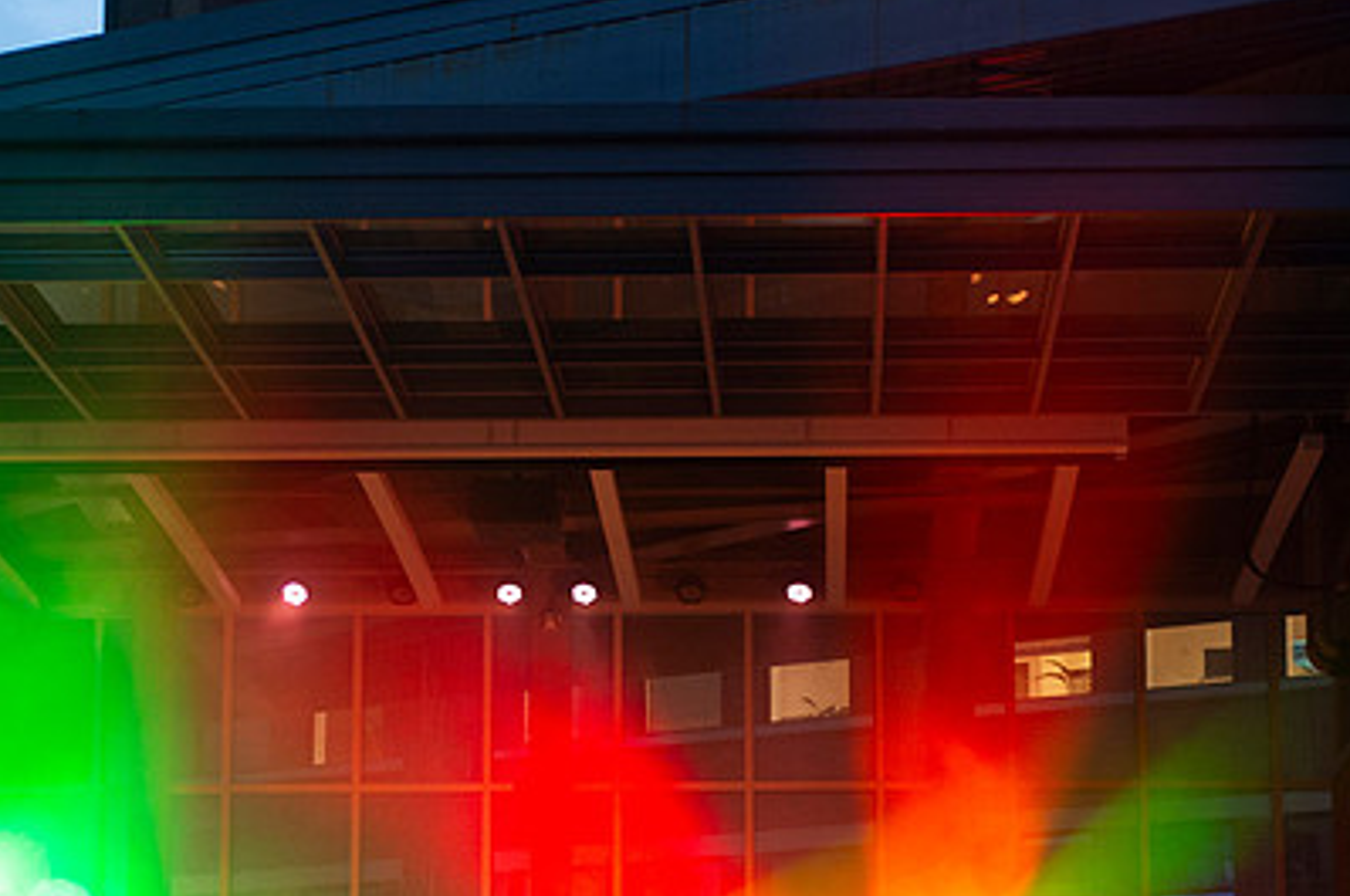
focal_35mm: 110
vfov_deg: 12.4
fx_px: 4120
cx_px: 640
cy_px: 729
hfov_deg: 18.6
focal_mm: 50
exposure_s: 1/80
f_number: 2.8
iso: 800
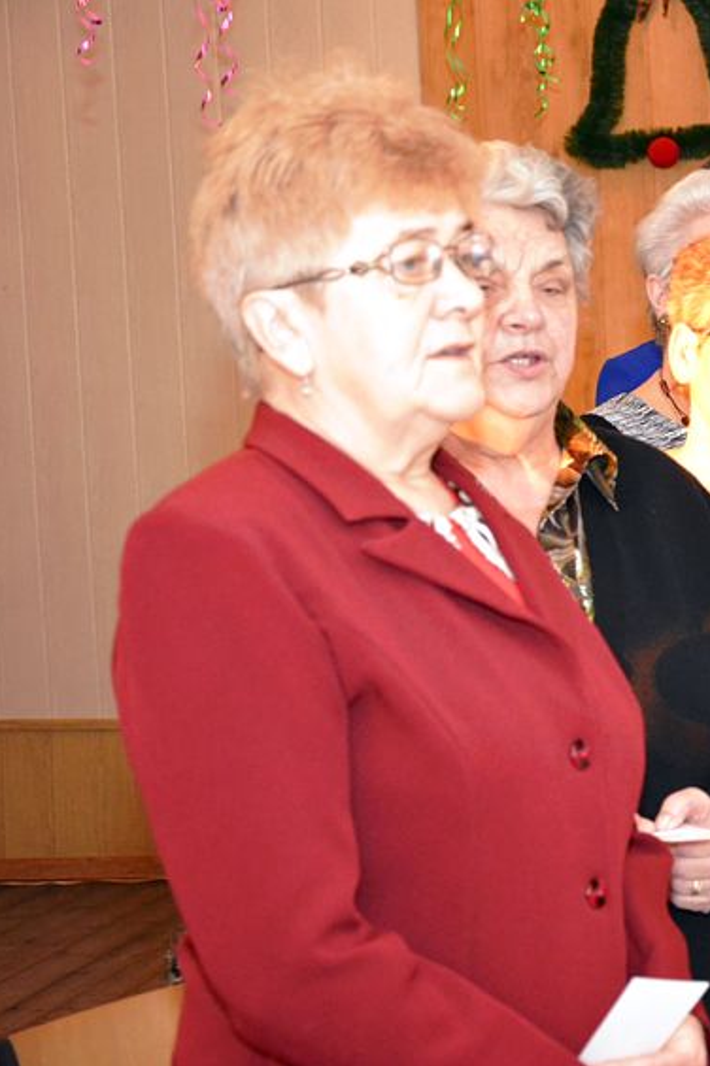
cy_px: 534
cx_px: 793
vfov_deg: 18.1
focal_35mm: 113
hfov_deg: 11.9
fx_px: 3347
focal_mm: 50
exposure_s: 1/60
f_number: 5
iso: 3200
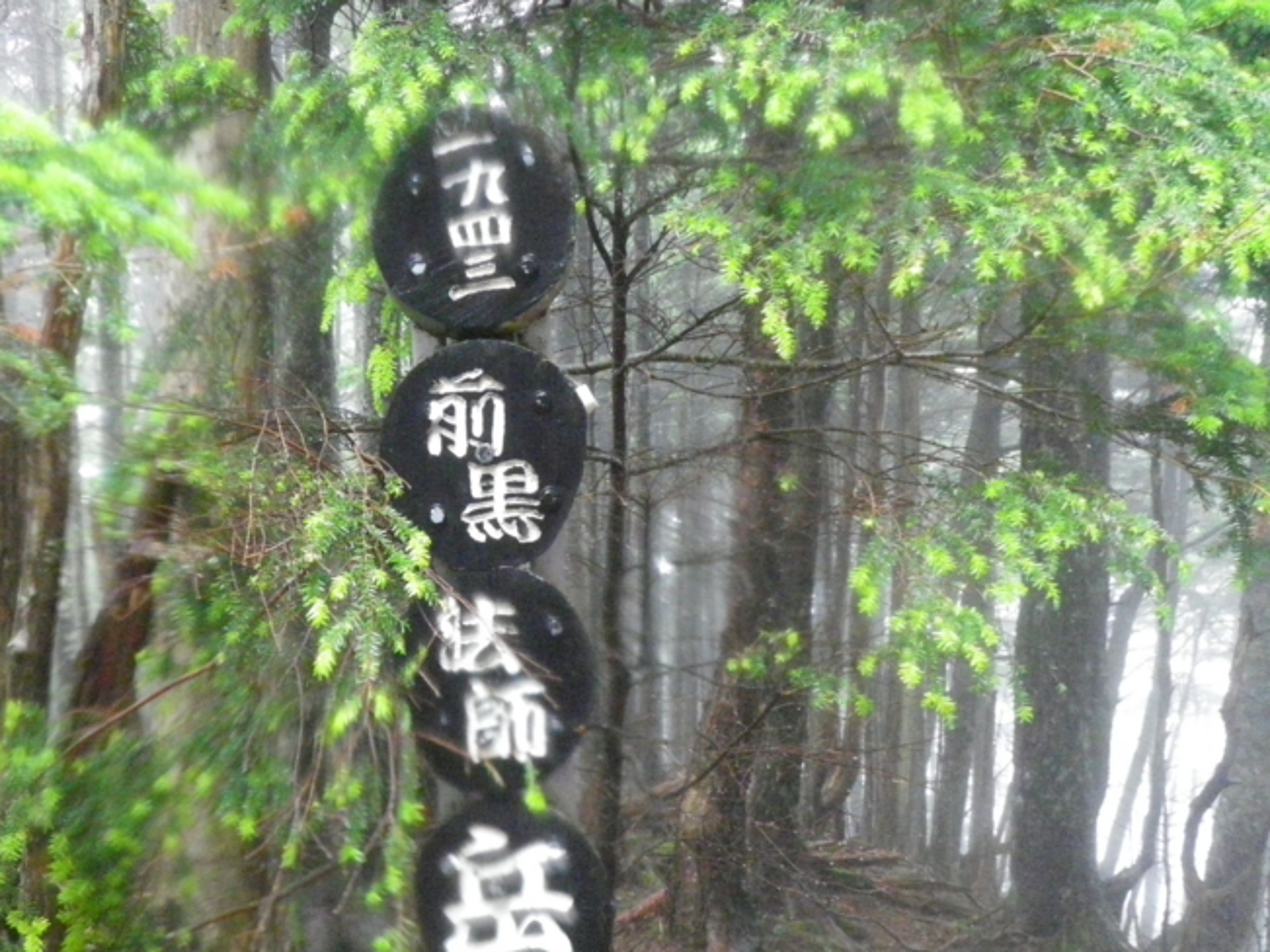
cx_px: 492
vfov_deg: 33.5
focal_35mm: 43
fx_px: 1577
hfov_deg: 43.6
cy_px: 560
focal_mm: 6.2
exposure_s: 1/50
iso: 800
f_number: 3.8
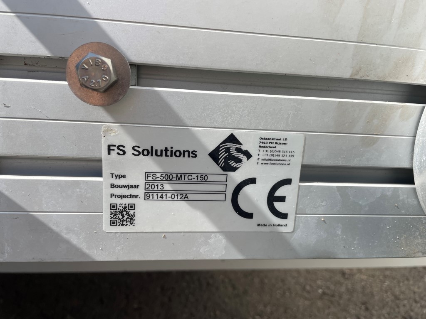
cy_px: 160
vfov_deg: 53.1
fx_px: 320
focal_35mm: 26
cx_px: 213
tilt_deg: -12.0
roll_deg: +0.2
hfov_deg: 67.3
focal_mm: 4.2
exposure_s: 1/2304
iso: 32
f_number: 1.6
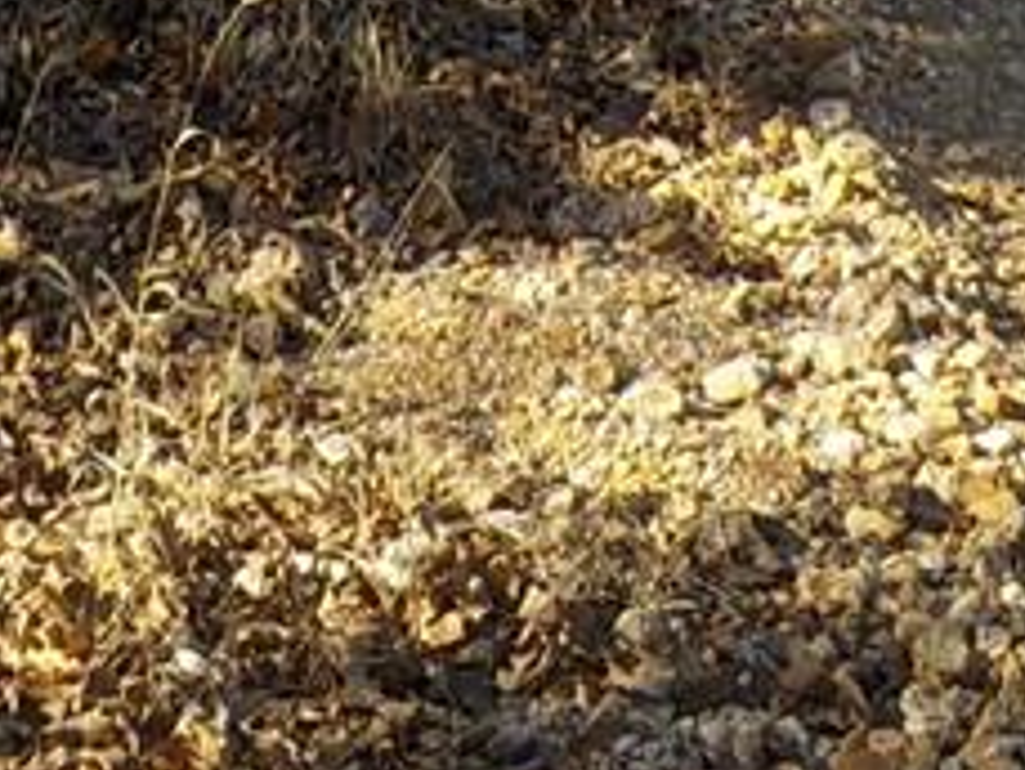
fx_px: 3970
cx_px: 349
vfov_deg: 10.3
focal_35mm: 134
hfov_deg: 14.7
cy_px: -748
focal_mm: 4.1
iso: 125
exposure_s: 1/400
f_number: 3.3
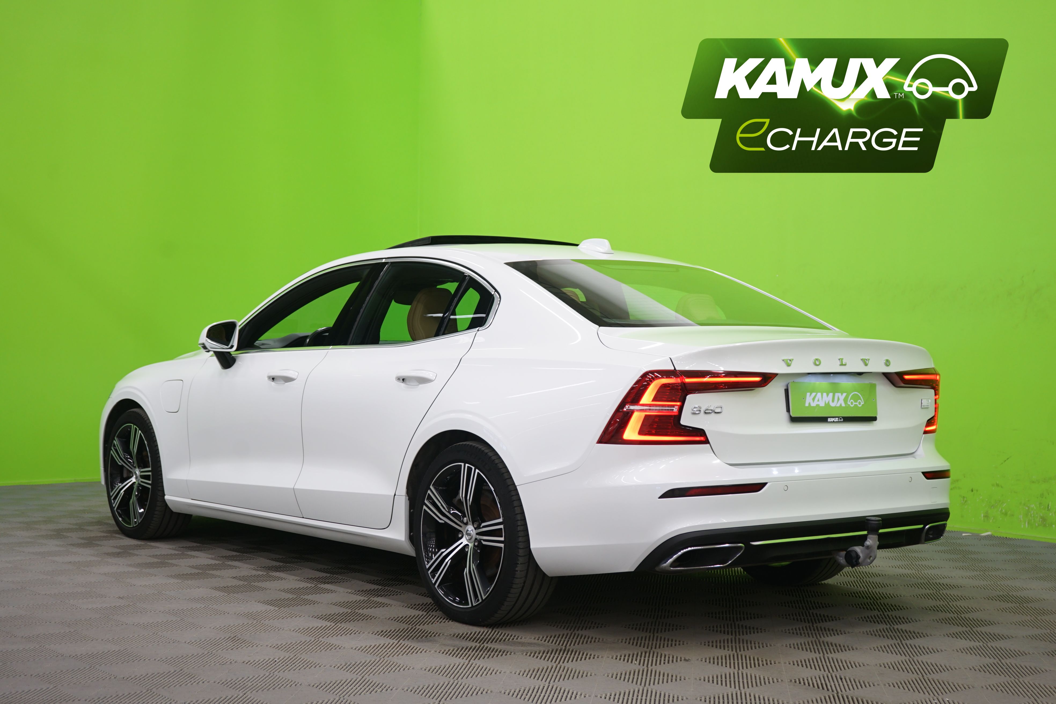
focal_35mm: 52
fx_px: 1525
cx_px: 528
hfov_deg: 38.2
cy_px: 352
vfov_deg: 26.0
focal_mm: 52
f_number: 5
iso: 400
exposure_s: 1/8
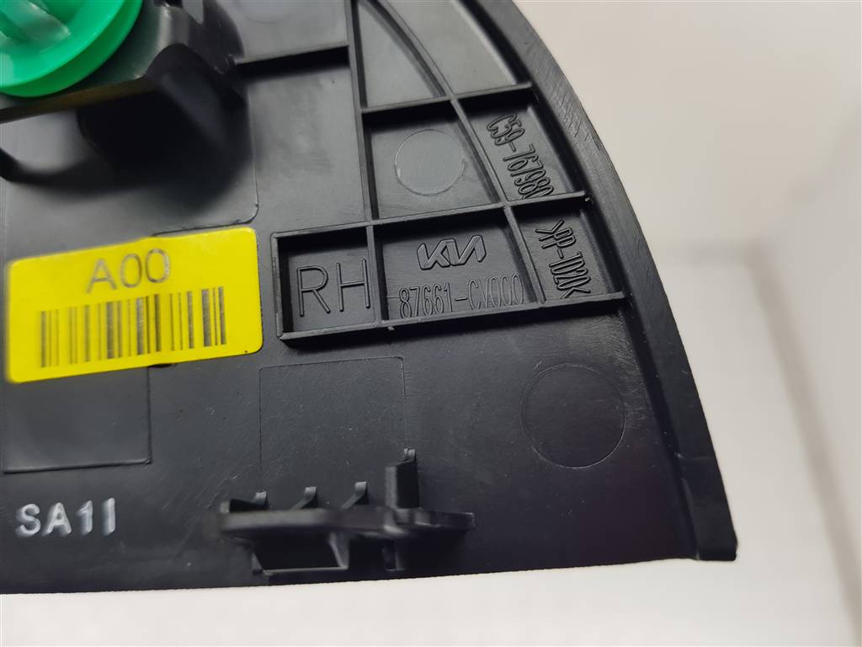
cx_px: 431
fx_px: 647
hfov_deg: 67.3
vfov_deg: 53.1
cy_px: 324
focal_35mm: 26
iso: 80
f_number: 1.7
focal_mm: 4.2
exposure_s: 1/100
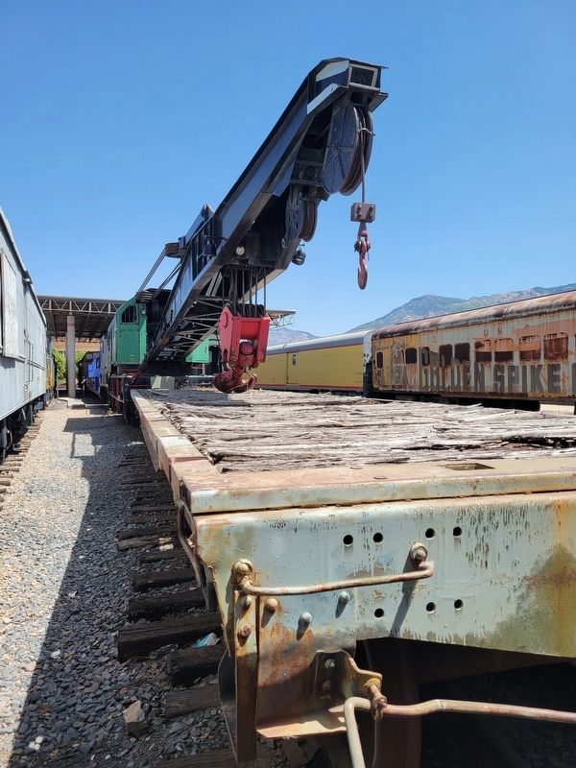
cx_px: 288
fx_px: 577
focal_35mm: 26
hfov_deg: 53.1
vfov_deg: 67.3
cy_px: 384
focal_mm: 5.4
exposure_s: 1/1497
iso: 40
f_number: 1.8
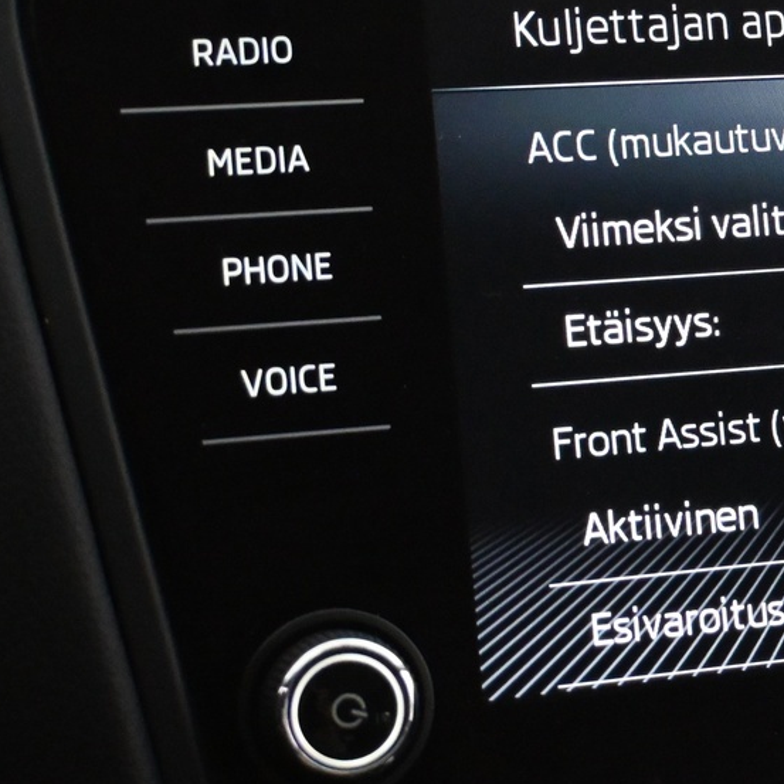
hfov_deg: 15.0
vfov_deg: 15.5
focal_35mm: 112
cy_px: 252
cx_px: 963
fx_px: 2870
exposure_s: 1/60
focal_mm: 30
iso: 5000
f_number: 4.8
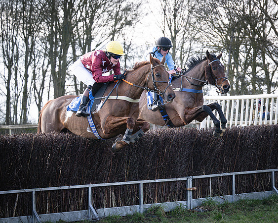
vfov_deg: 12.9
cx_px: 203
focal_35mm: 119
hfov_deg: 16.1
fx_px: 979
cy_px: 118
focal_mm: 70
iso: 400
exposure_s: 1/1600
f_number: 3.2
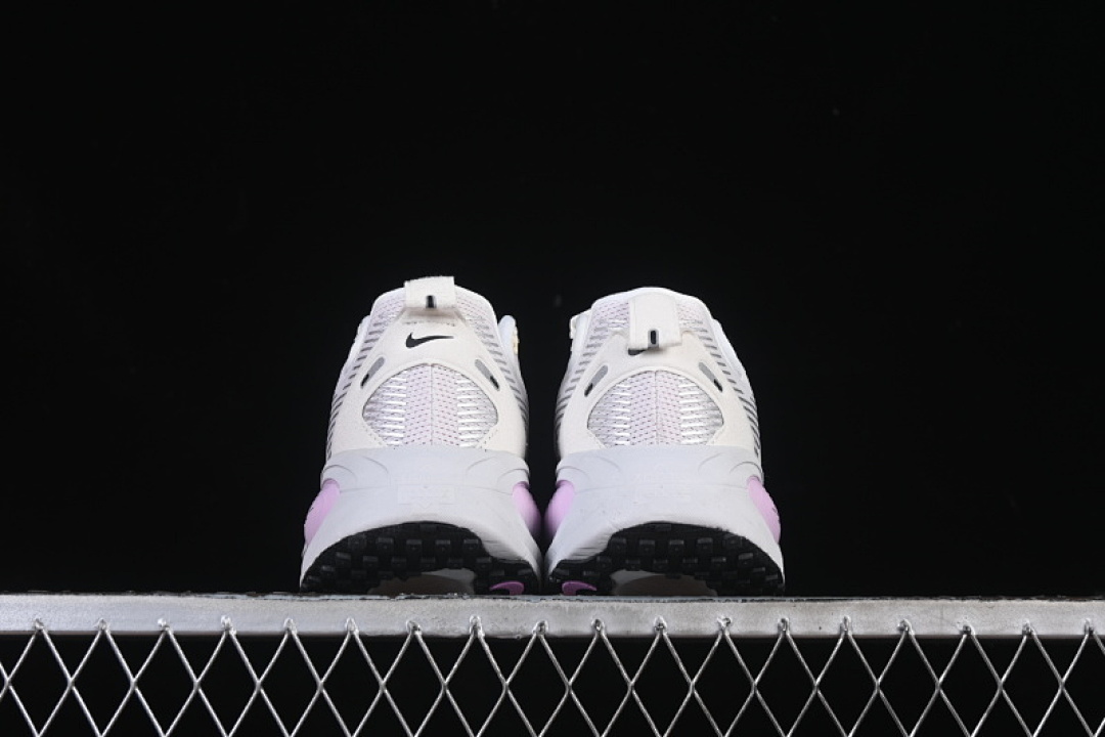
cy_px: 368
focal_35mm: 75
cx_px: 552
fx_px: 2302
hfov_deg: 27.0
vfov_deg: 18.2
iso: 160
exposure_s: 1/80
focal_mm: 50
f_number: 8
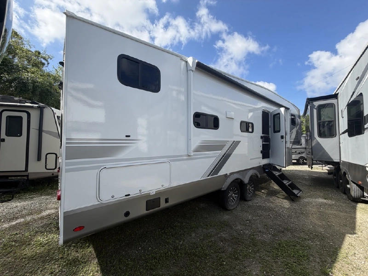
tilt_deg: +2.6
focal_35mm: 14
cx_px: 184
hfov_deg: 102.1
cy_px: 138
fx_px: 149
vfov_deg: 85.7
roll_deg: -0.5
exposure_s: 1/770
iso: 32
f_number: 2.2
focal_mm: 2.22
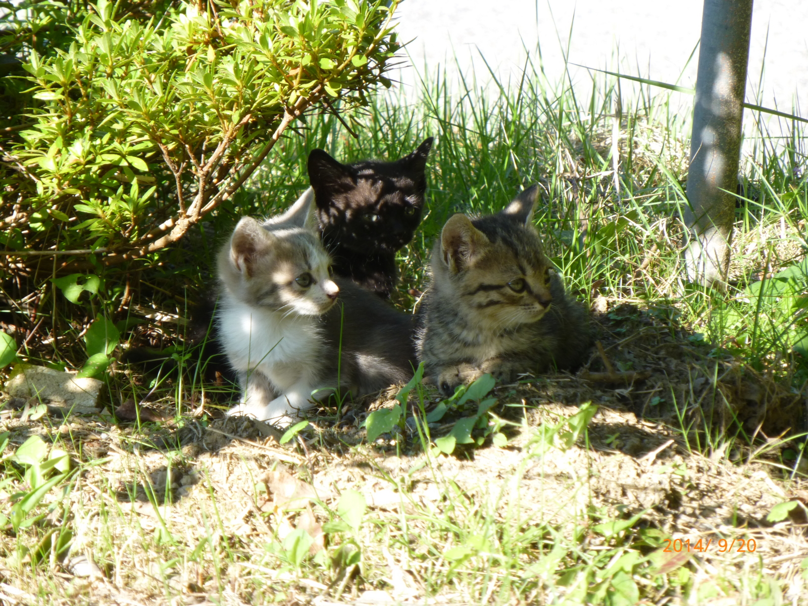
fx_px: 6186
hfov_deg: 7.5
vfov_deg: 5.6
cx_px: 404
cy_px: 303
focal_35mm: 265
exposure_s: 1/100
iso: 125
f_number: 5.8
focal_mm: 47.3
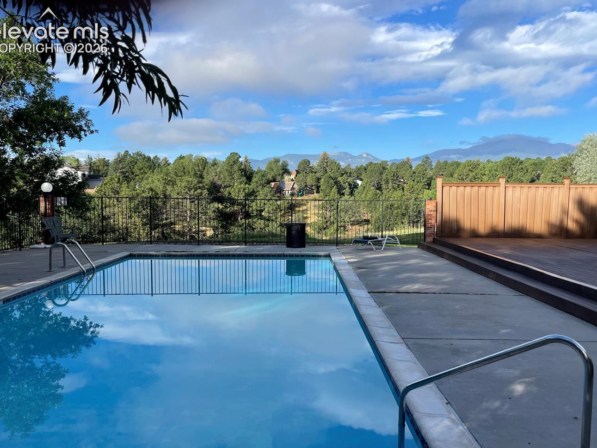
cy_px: 245
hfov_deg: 61.6
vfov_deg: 48.2
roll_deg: -0.8
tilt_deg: -5.8
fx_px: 500
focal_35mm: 29
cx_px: 315
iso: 32
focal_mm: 4.2
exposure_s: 1/2132
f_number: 1.6
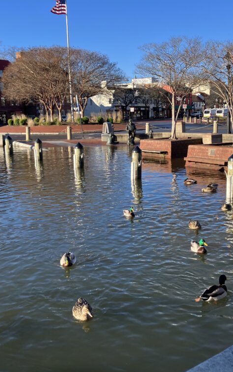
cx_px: 154
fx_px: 406
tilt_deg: -8.5
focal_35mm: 40
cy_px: 186
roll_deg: +0.6
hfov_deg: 31.8
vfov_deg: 49.3
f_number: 1.8
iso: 32
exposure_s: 1/796
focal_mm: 3.99
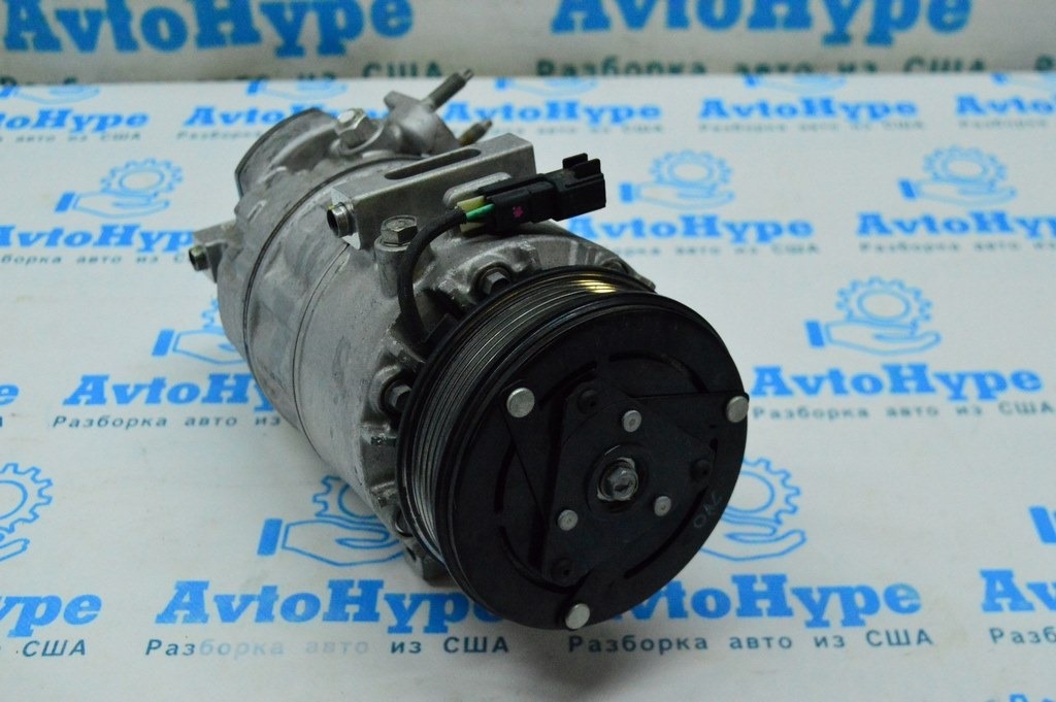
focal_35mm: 46
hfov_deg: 42.4
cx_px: 528
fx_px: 1363
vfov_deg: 28.9
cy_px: 351
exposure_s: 1/640
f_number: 6.3
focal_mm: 31
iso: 6400
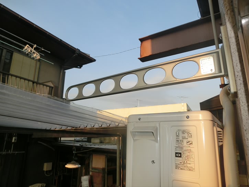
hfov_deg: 71.6
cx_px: 124
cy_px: 94
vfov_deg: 56.8
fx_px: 173
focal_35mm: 24
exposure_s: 1/500
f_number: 3
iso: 80
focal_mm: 4.24
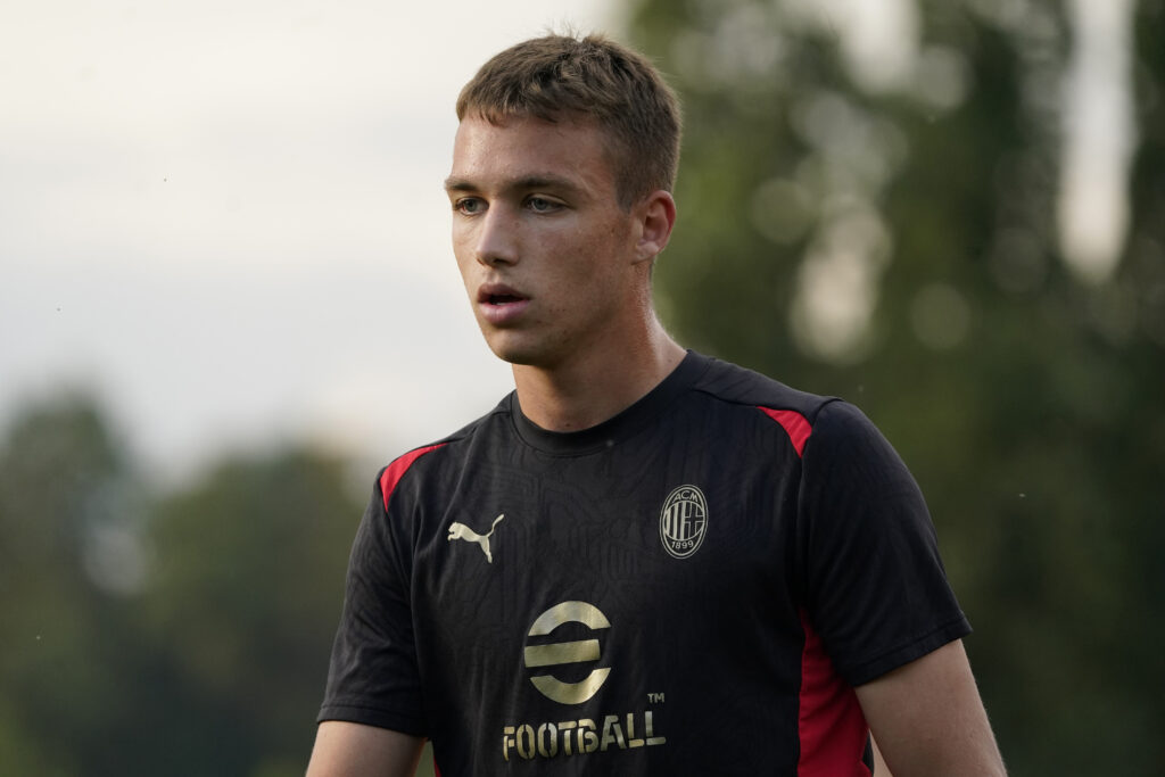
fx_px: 12169
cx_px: 582
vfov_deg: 3.7
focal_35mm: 376
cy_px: 388
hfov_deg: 5.5
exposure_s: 1/1000
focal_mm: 376
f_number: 6.3
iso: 2500
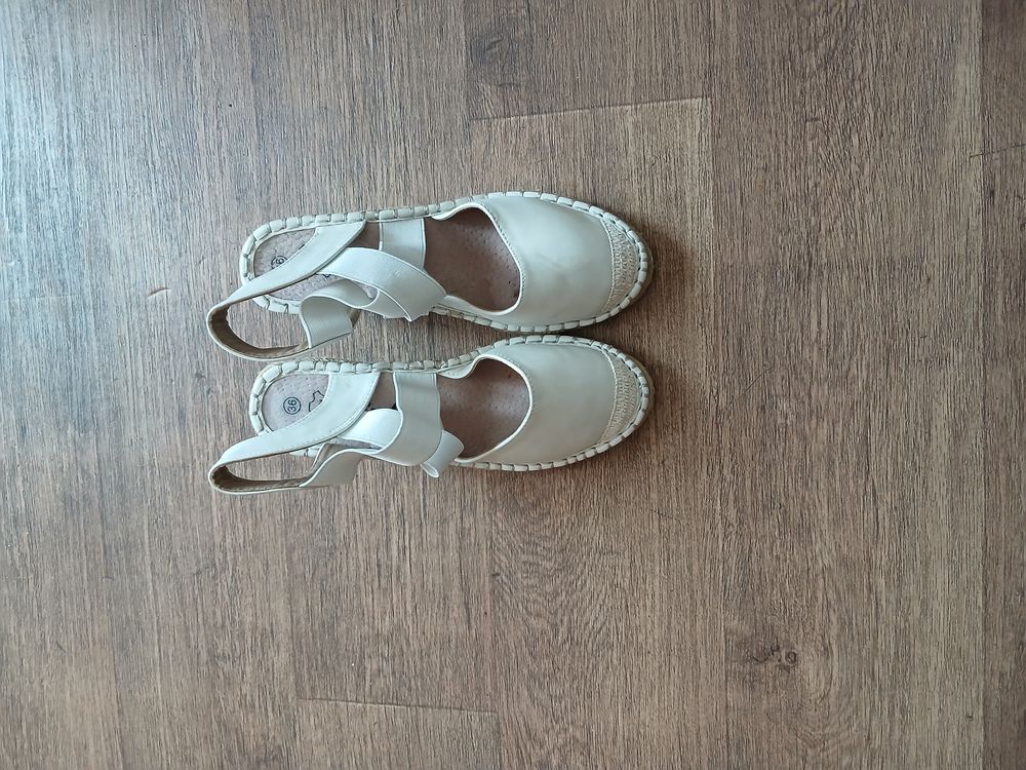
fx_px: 800
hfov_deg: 65.3
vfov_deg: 51.4
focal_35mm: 27
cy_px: 385
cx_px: 513
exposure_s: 1/50
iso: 250
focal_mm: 3.98
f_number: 1.8
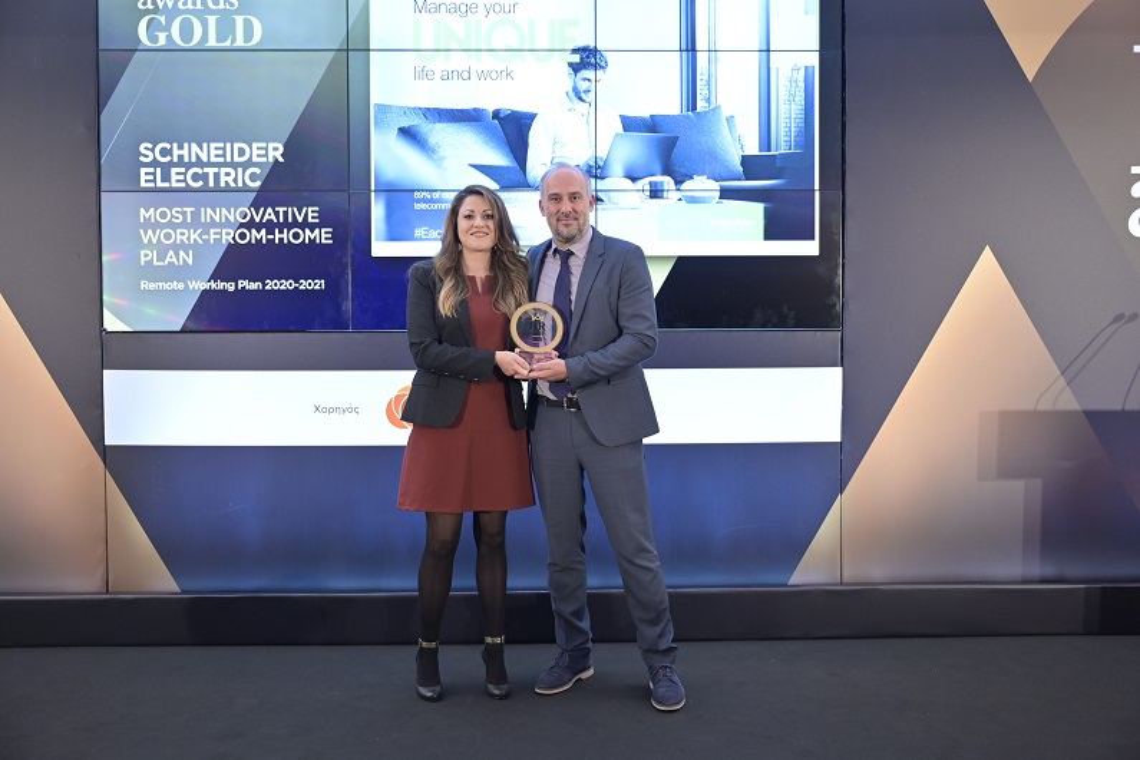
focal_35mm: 32
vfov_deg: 41.7
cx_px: 570
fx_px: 997
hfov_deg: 59.5
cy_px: 380
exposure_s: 1/125
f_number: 2.8
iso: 1000
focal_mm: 31.5
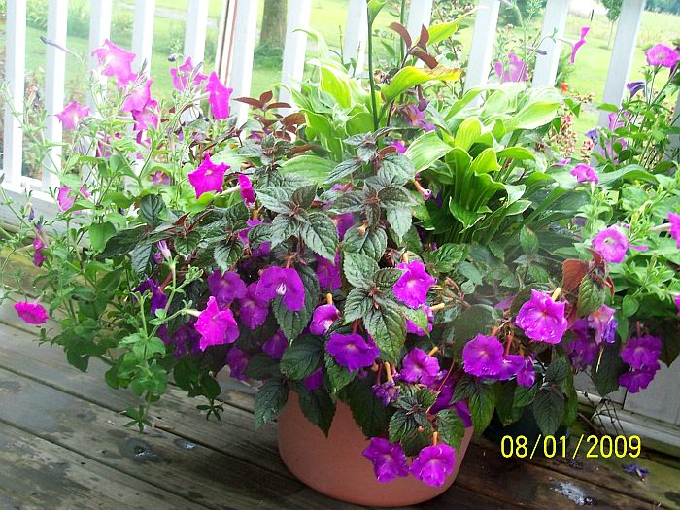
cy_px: 255
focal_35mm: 51
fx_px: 1002
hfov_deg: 37.5
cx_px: 340
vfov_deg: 28.6
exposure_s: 1/30
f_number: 3.2
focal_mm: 8.5
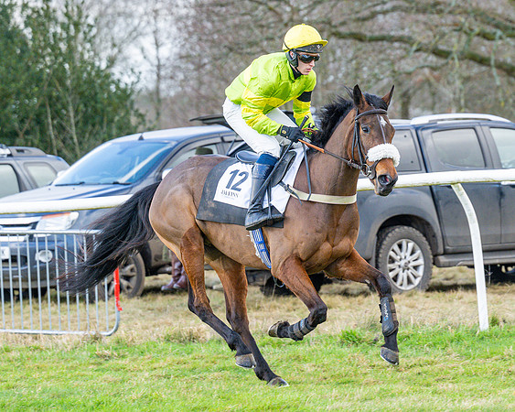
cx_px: 336
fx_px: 4256
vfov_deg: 5.5
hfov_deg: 6.9
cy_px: 211
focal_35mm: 279
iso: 500
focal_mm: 135
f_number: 4
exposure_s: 1/800
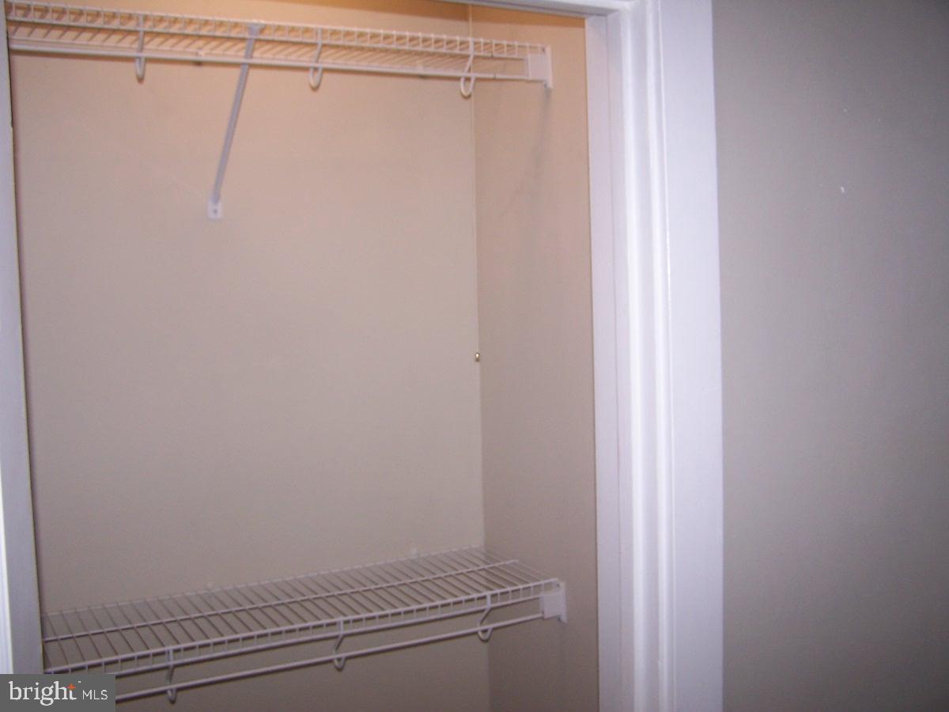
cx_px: 474
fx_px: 1042
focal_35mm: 38
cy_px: 356
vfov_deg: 37.7
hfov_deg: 49.0
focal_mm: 6.3
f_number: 2.8
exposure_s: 1/60
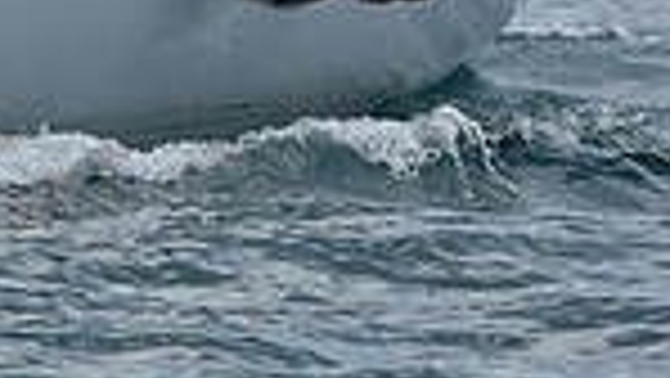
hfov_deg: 3.9
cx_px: -612
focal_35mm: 551
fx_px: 9794
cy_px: -403
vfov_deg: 2.2
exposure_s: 1/1250
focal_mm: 135
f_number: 9
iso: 250
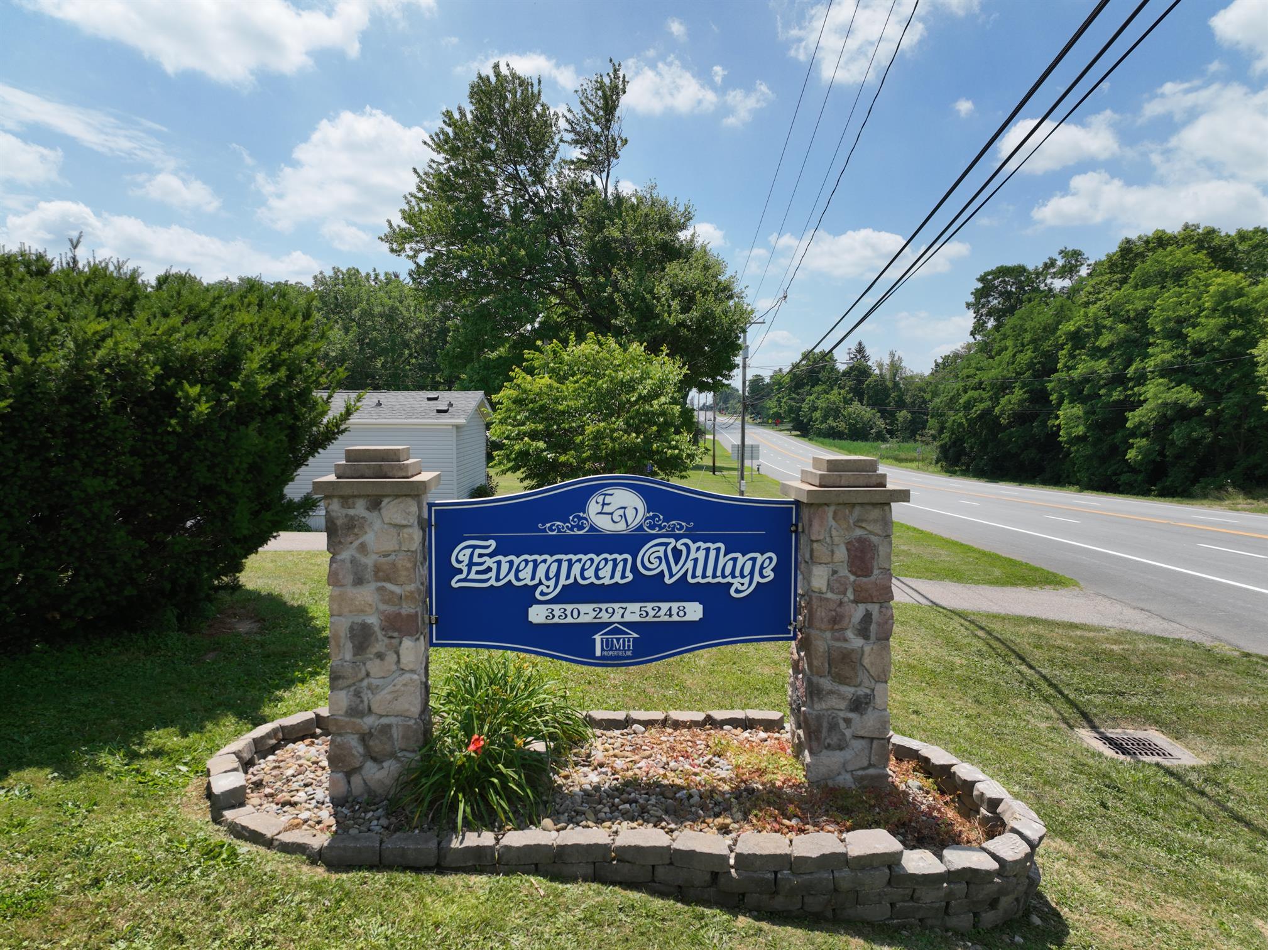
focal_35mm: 24
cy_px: 475
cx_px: 634
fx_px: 879
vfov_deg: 56.8
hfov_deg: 71.6
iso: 100
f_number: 2.8
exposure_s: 1/2500
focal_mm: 12.29
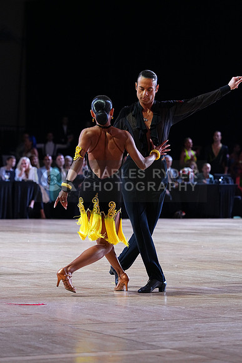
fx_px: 1310
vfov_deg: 15.8
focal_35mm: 130
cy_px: 182
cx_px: 121
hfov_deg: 10.6
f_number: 4
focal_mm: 130
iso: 2000
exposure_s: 1/400
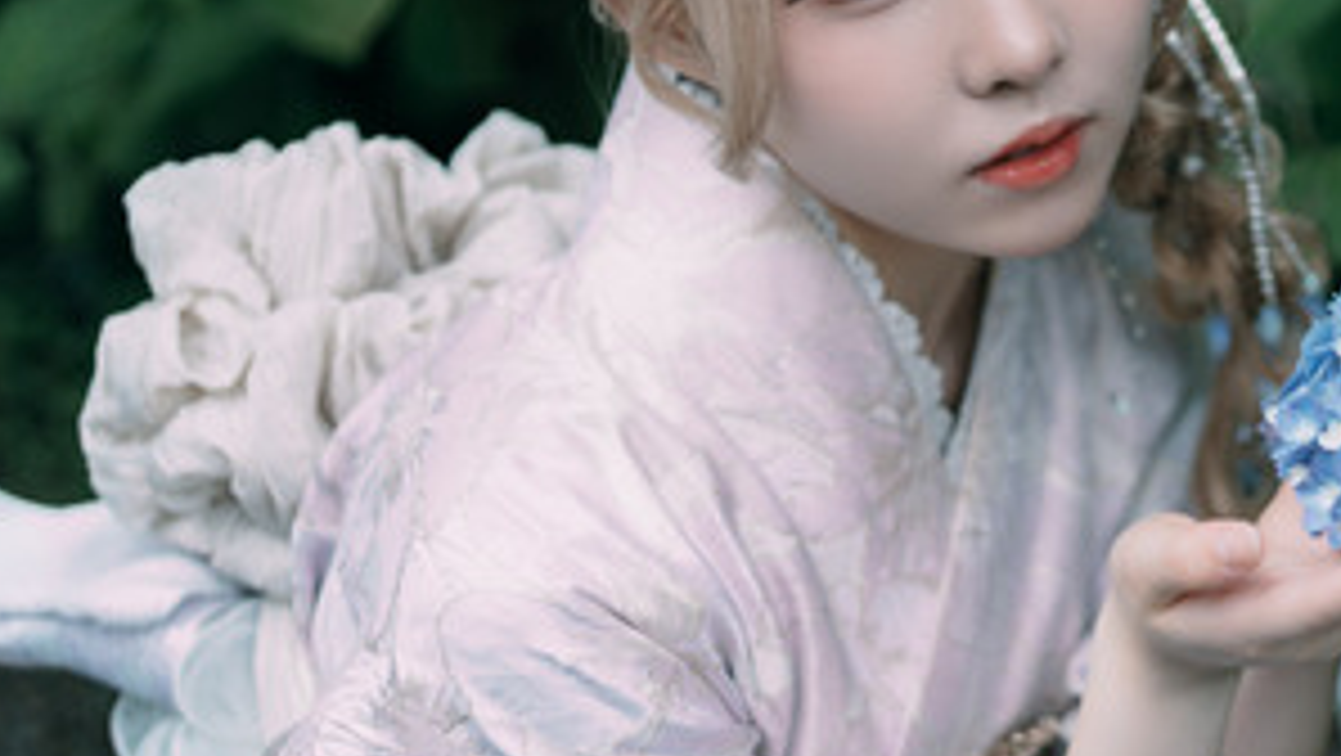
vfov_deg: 12.6
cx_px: 1323
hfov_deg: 21.5
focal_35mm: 96
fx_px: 3415
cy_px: 333
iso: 50
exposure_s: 1/3200
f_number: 1.4
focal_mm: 35
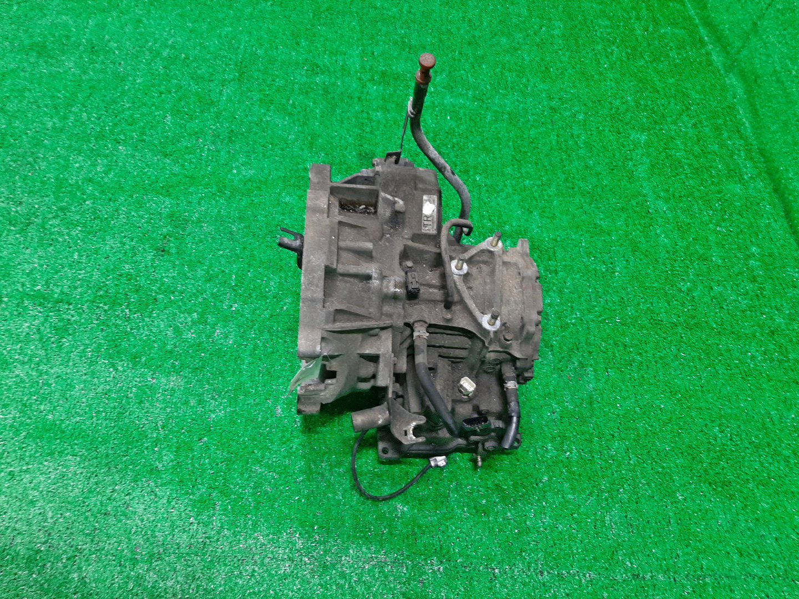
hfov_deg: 67.3
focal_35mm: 26
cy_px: 300
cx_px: 400
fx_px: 600
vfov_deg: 53.1
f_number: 1.7
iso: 145
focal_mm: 3.93
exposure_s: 1/50
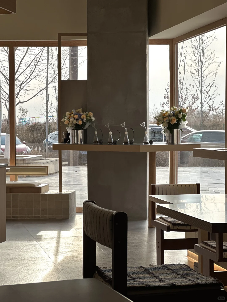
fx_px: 673
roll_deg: +0.2
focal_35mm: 77
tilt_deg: -1.6
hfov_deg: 19.1
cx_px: 114
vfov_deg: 25.3
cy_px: 151
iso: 25
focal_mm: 9
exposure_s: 1/187
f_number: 2.8
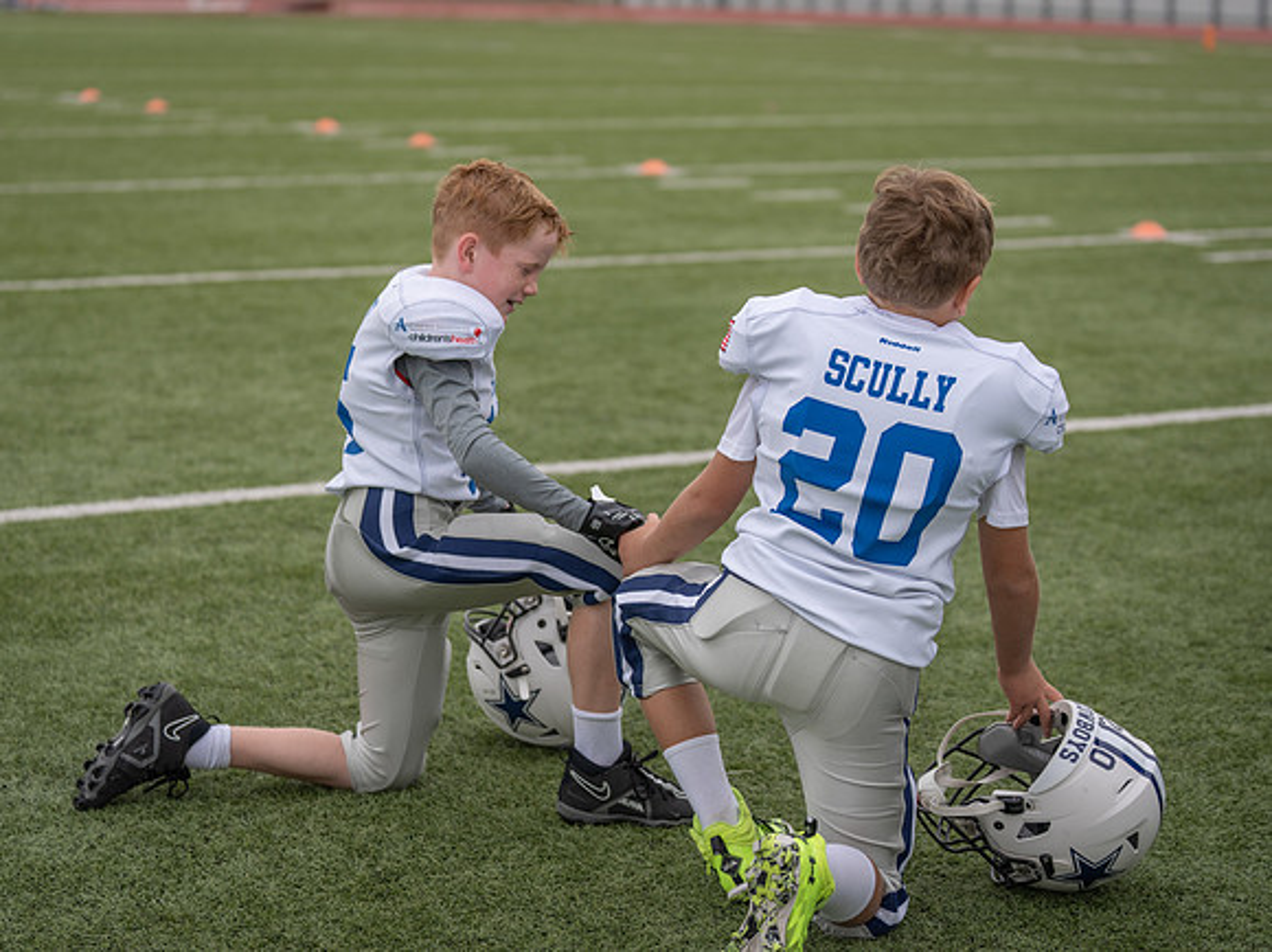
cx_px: 656
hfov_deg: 24.4
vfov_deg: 18.4
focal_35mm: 80
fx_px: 2945
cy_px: 459
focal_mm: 70
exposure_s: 1/1250
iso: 200
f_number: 2.8
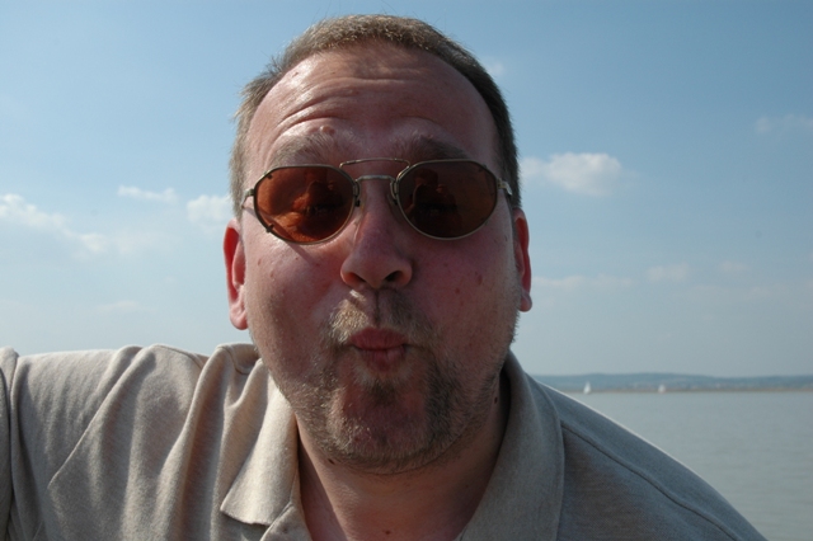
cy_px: 270
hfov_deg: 45.0
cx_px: 406
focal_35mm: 44
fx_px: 982
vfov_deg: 30.8
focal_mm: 29
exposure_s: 1/400
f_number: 10
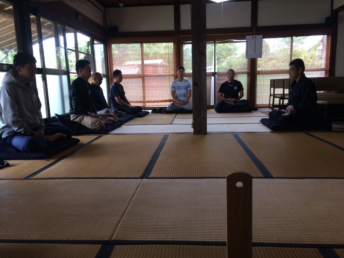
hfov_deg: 61.7
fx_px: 288
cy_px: 129
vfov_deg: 48.2
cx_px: 172
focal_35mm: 29
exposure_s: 1/40
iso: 40
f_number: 2.2
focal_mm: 4.15
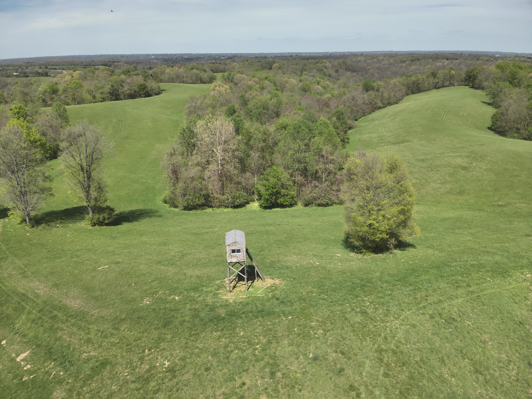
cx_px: 266
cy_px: 200
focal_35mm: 24
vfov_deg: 56.8
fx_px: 369
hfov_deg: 71.6
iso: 100
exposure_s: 1/1000
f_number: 2.8
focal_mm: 4.4
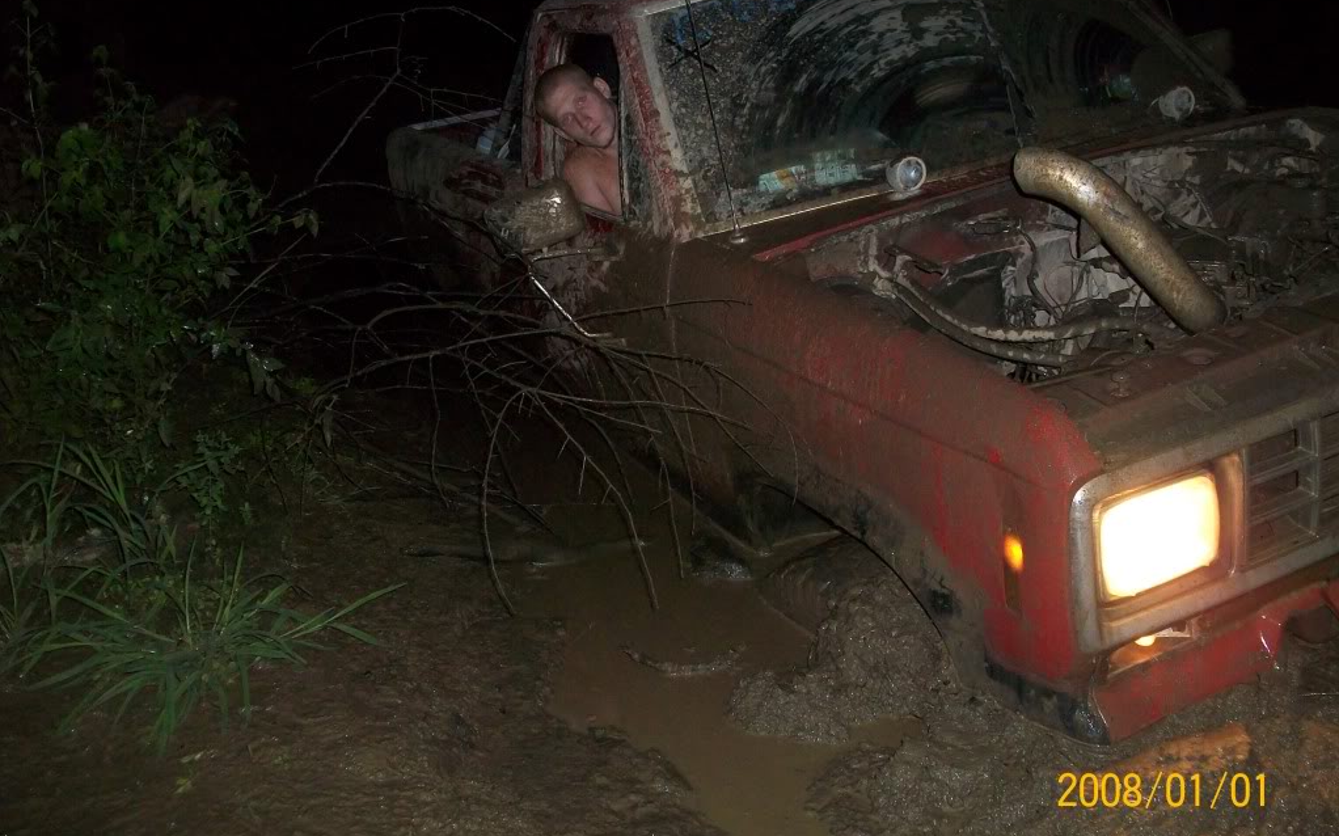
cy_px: 400
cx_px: 670
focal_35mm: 34
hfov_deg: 56.7
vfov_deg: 37.2
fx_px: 1240
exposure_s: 1/30
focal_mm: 5.7
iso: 200
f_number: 2.9
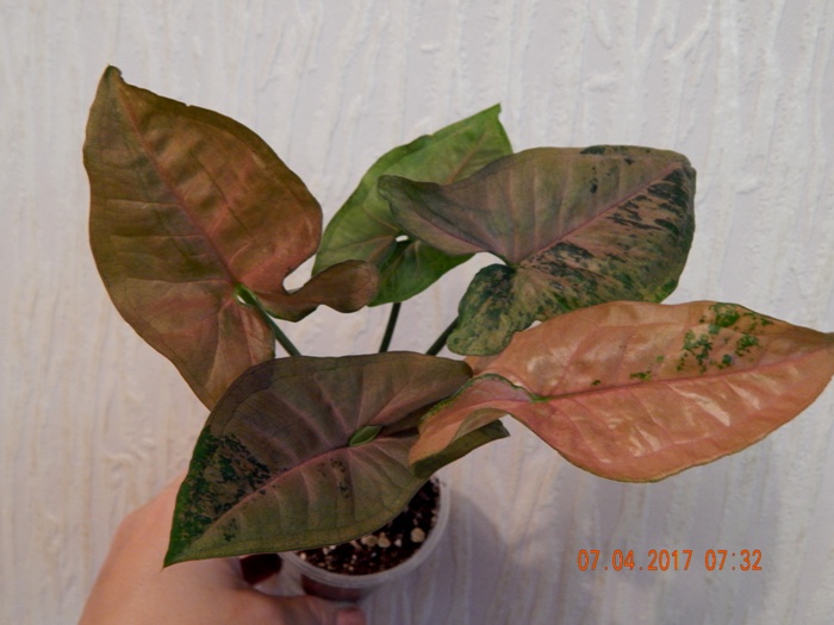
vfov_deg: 40.7
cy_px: 312
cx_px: 417
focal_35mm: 35
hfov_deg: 52.6
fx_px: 843
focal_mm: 6.1
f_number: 3.3
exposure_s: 1/25
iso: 400
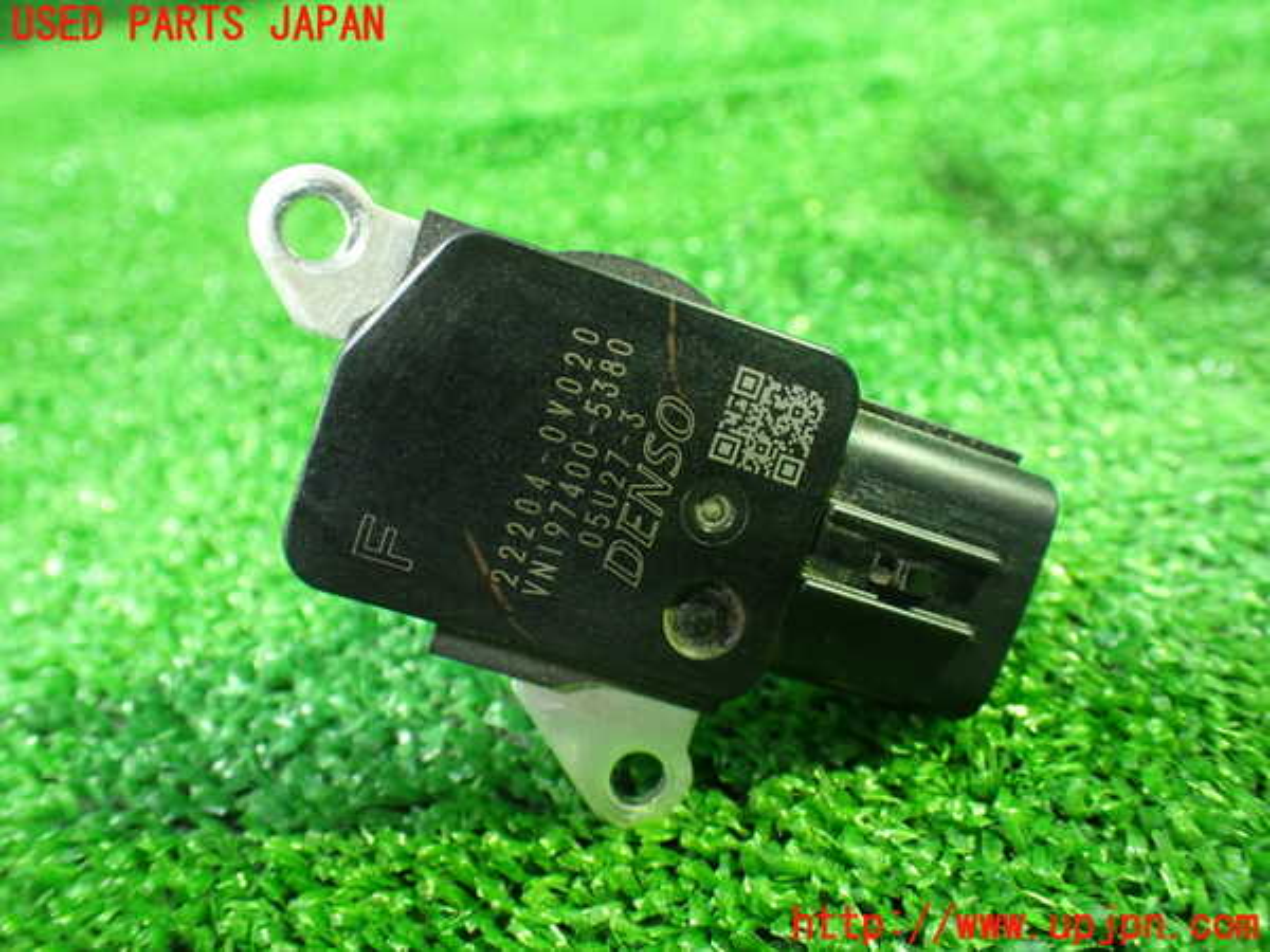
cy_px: 476
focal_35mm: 30
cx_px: 635
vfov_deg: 46.8
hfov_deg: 60.0
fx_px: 1101
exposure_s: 1/30
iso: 1000
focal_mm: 5.4
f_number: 2.3
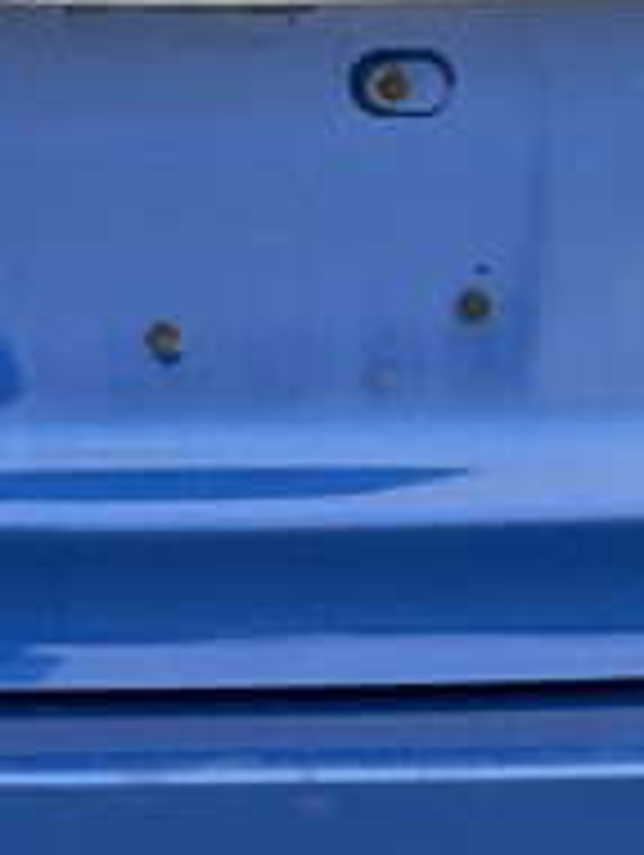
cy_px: 459
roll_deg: -3.2
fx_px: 3861
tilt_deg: -19.2
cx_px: 36
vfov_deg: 12.6
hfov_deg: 9.5
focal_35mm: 156
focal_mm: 3
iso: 16
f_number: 1.8
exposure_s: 1/166
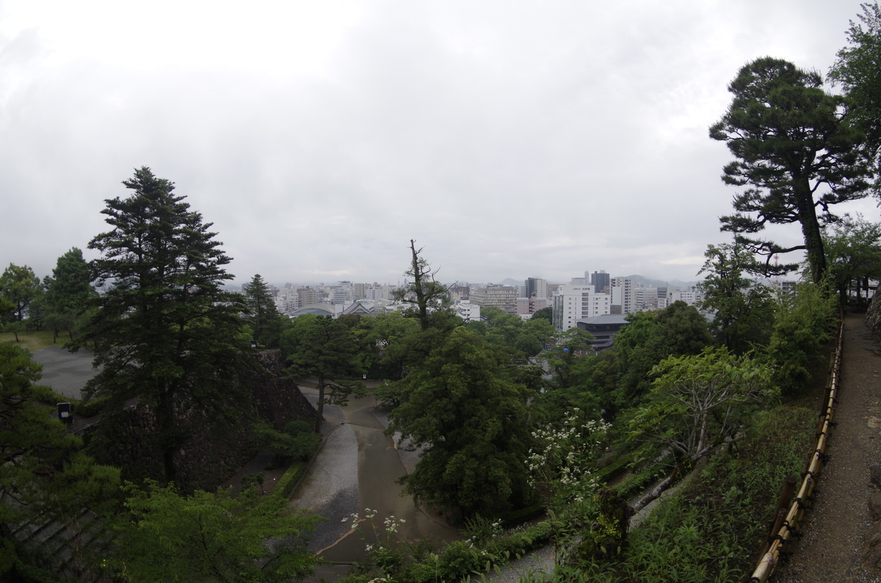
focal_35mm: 15
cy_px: 292
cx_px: 440
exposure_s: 1/125
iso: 100
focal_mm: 10
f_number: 6.3
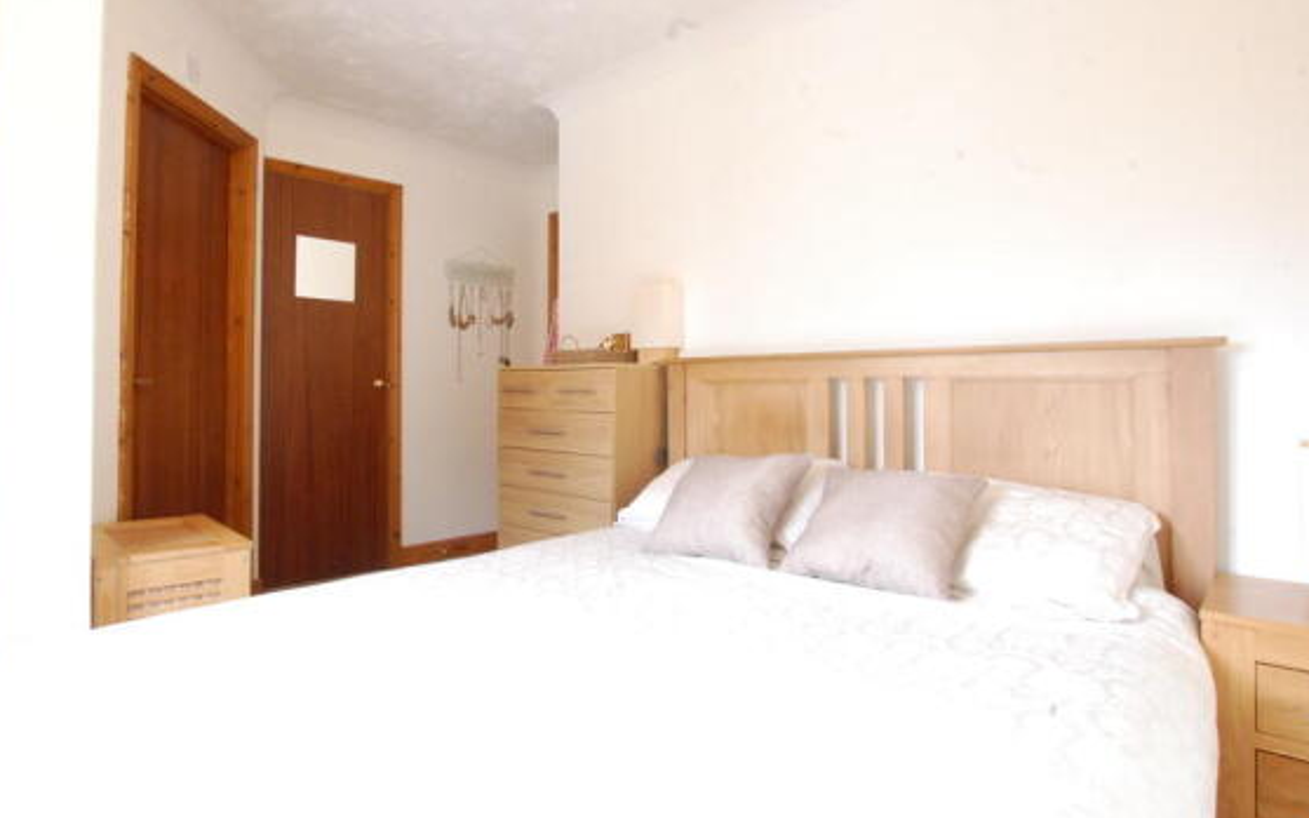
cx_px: 597
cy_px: 376
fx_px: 642
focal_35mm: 18
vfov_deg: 64.9
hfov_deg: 90.9
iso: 1600
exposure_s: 1/2
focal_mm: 10
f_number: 13
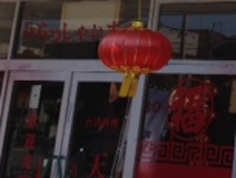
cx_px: 325
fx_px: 942
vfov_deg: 10.3
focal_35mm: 138
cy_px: -102
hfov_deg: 13.6
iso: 50
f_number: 2.4
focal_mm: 4.13
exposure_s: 1/1085
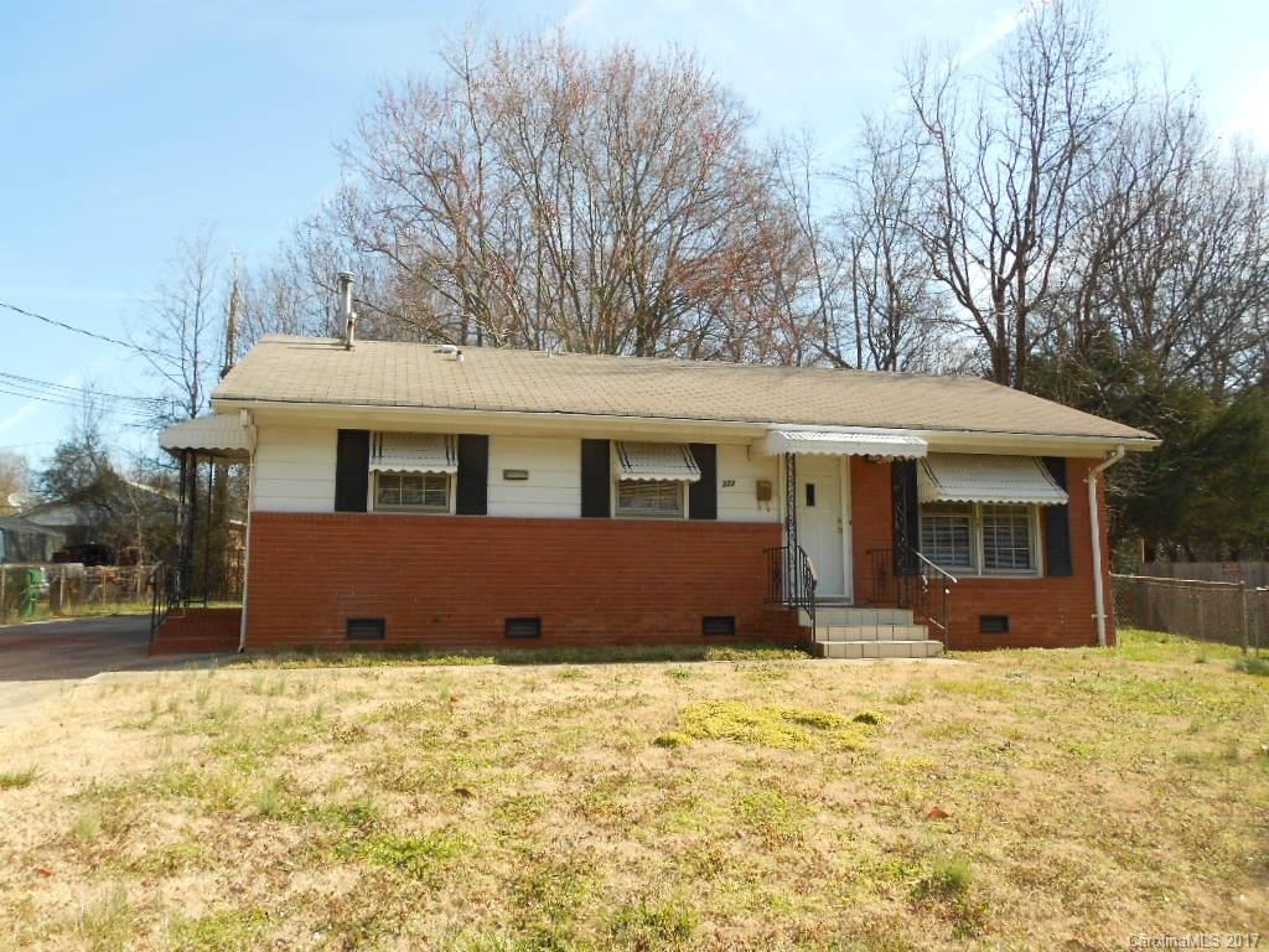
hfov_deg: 67.3
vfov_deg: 53.1
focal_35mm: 26
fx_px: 953
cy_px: 476
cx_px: 634
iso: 80
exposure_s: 1/400
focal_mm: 4.6
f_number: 3.2
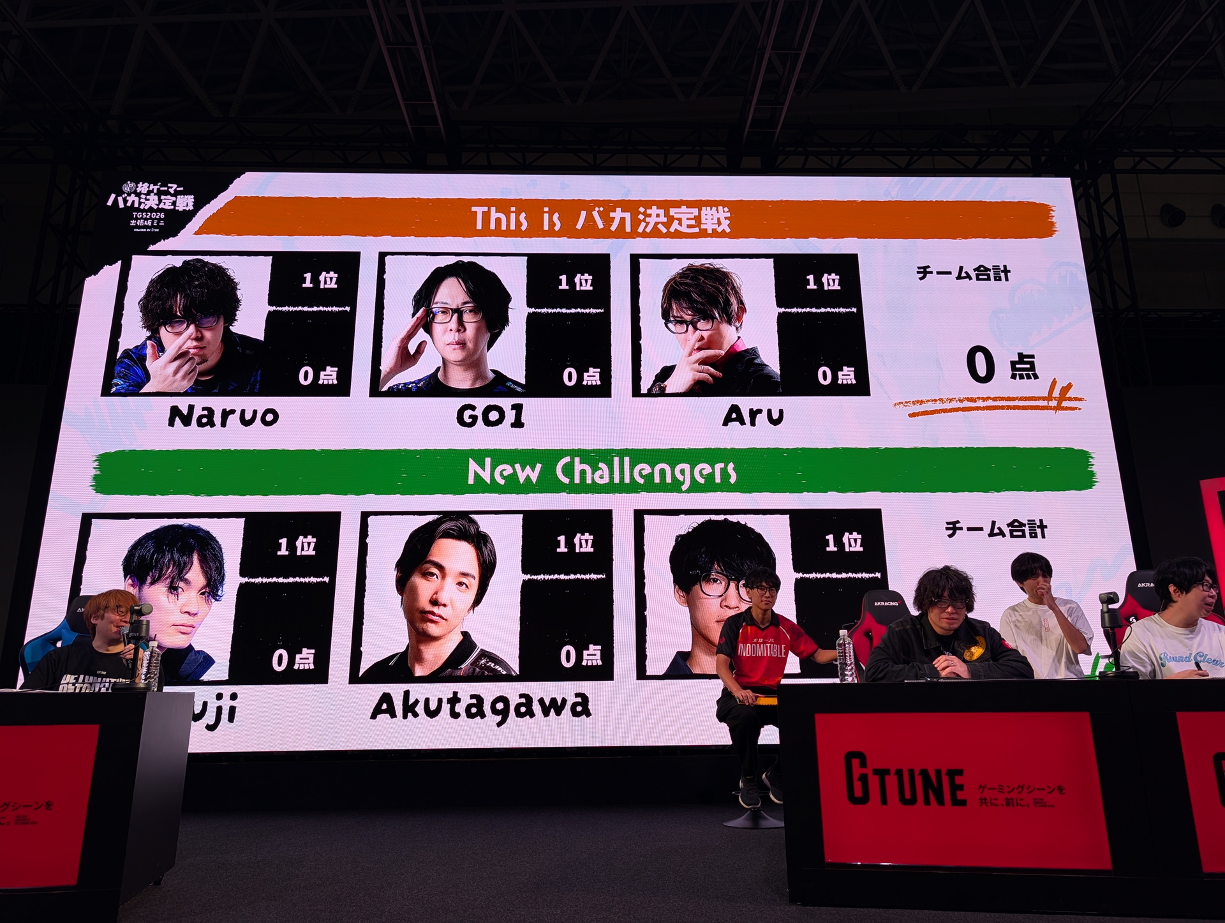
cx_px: 612
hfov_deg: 71.5
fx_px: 851
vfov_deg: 56.9
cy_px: 462
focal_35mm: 24
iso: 45
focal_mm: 6.9
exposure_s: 1/240
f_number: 1.68
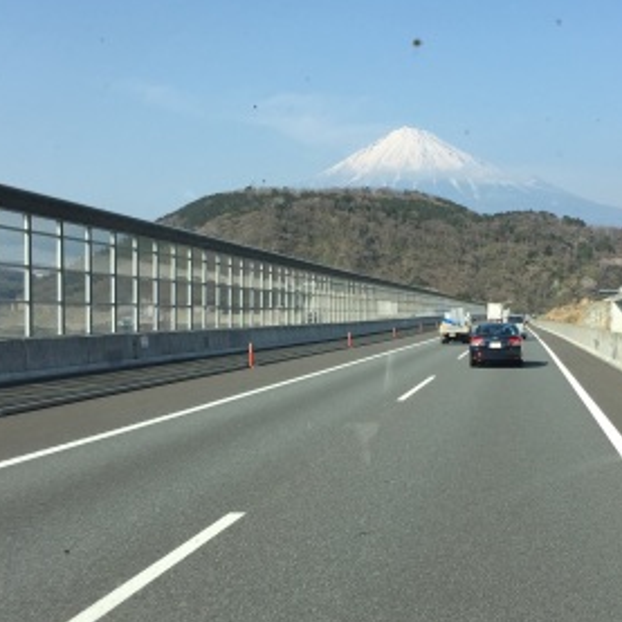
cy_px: 375
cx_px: 417
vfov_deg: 34.6
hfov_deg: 34.3
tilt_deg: -5.7
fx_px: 996
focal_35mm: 49
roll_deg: -0.8
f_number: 2.2
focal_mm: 4.15
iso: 32
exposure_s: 1/1068
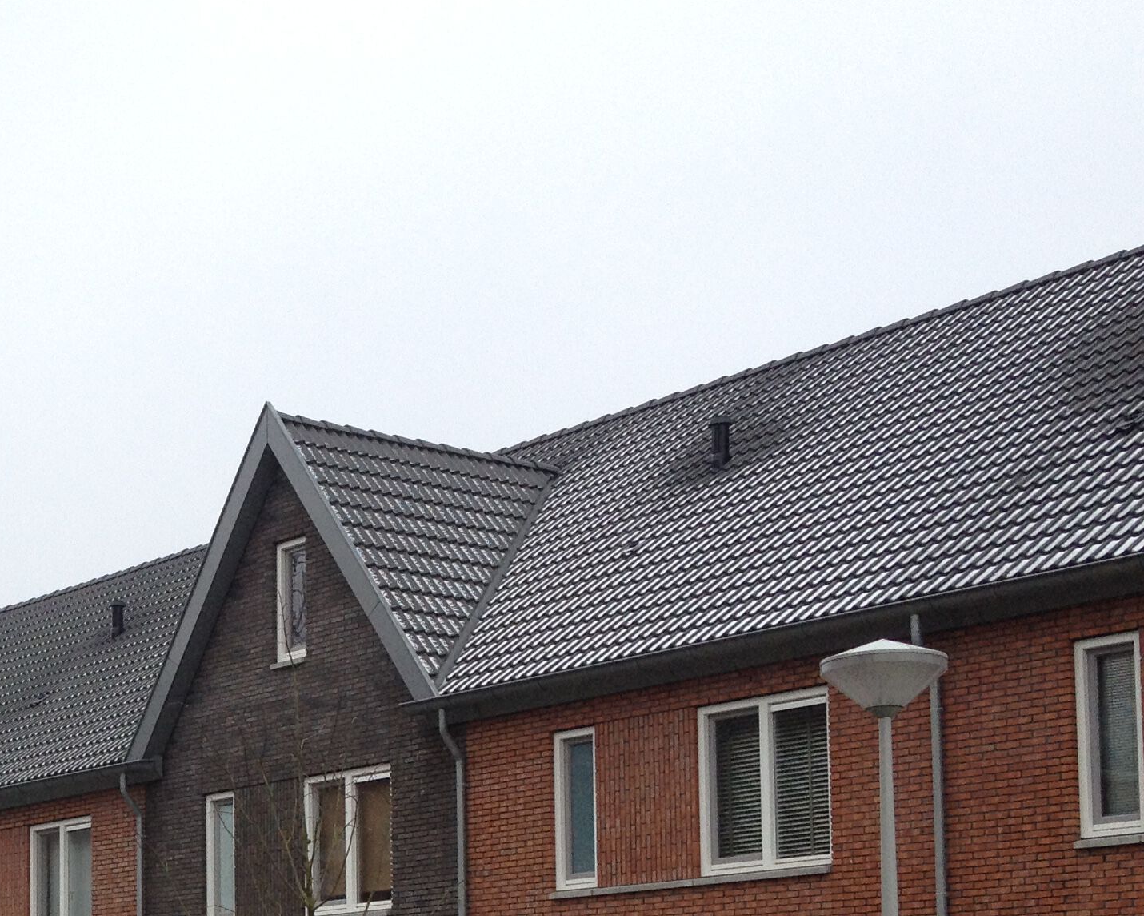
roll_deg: -0.5
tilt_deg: +4.4
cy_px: 910
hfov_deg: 23.4
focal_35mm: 78
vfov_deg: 19.1
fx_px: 2641
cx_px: -7
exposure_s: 1/120
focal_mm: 4.28
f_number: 2.4
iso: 64
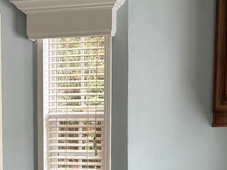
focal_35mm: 102
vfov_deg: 14.1
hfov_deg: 19.2
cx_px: 71
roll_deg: -0.7
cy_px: 196
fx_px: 669
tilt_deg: -4.7
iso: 125
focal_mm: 5.96
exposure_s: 1/121
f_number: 1.6
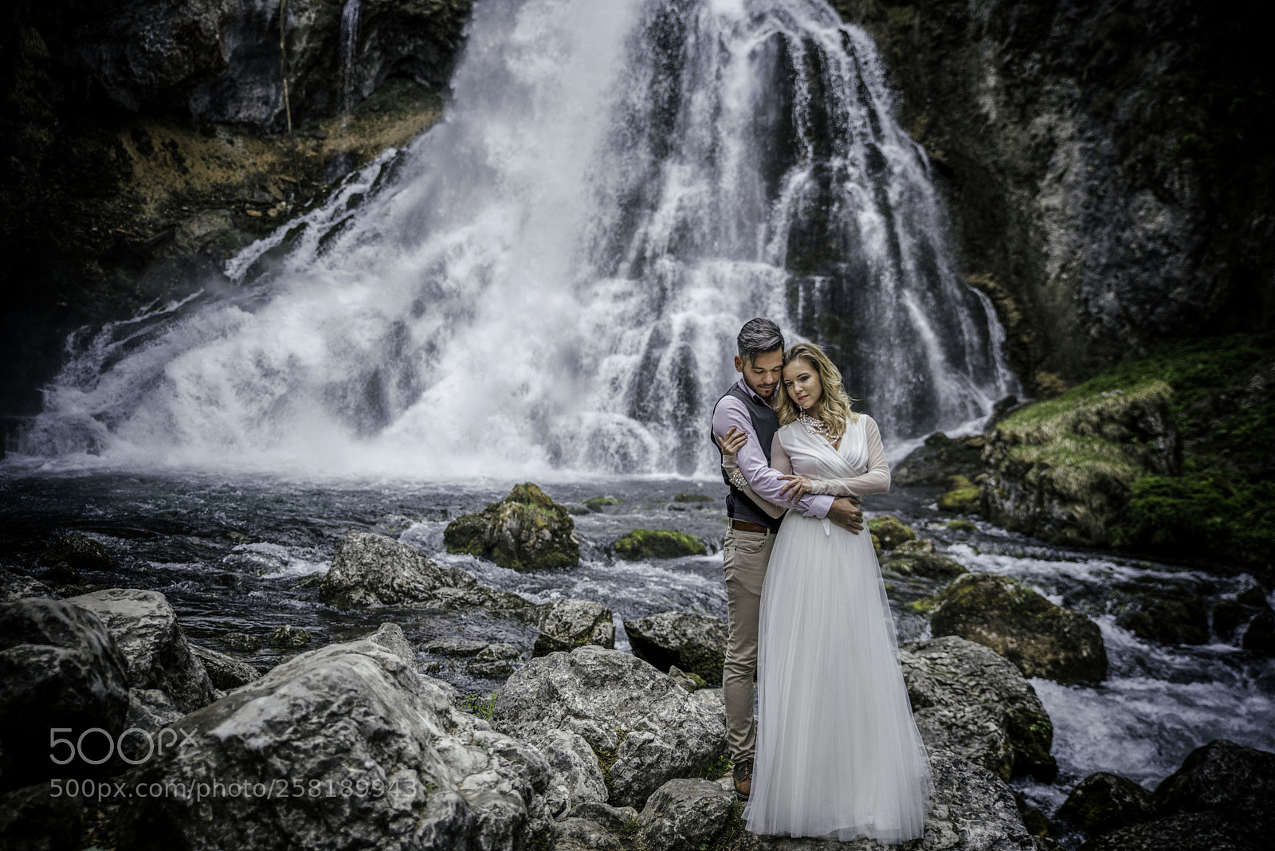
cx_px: 638
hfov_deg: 53.1
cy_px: 426
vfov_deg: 36.9
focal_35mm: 36
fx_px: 1275
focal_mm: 36
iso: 100
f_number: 2.8
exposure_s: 1/400
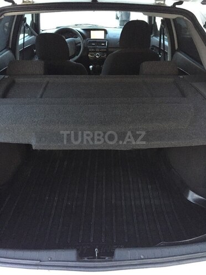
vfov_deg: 61.7
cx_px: 103
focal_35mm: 29
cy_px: 138
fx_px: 230
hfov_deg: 48.2
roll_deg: +0.7
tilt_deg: -26.5
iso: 400
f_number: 2.2
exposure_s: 1/17
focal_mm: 4.15
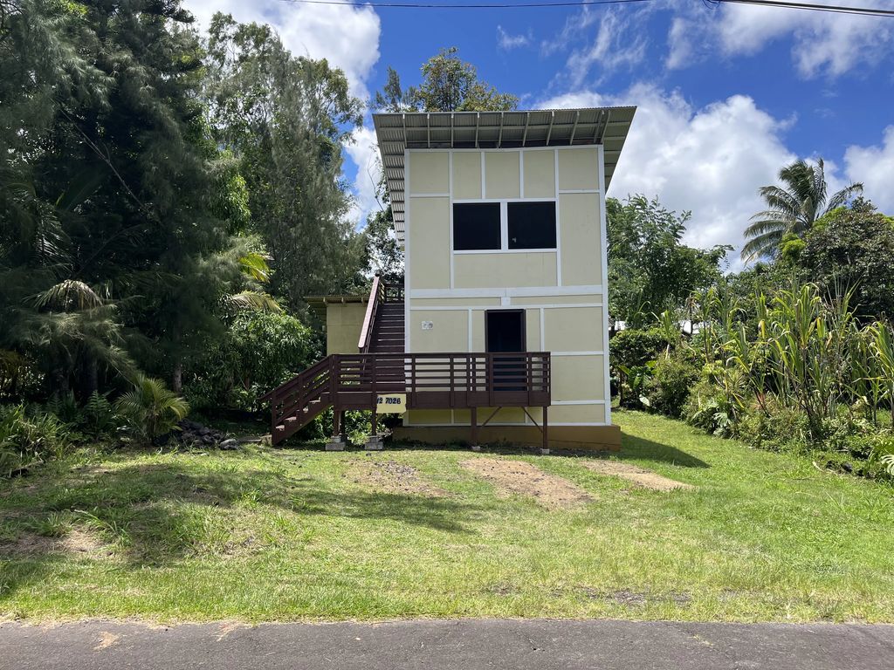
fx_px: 671
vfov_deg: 53.1
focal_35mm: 26
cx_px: 447
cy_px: 335
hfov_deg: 67.3
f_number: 1.6
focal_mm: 5.1
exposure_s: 1/2309
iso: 50
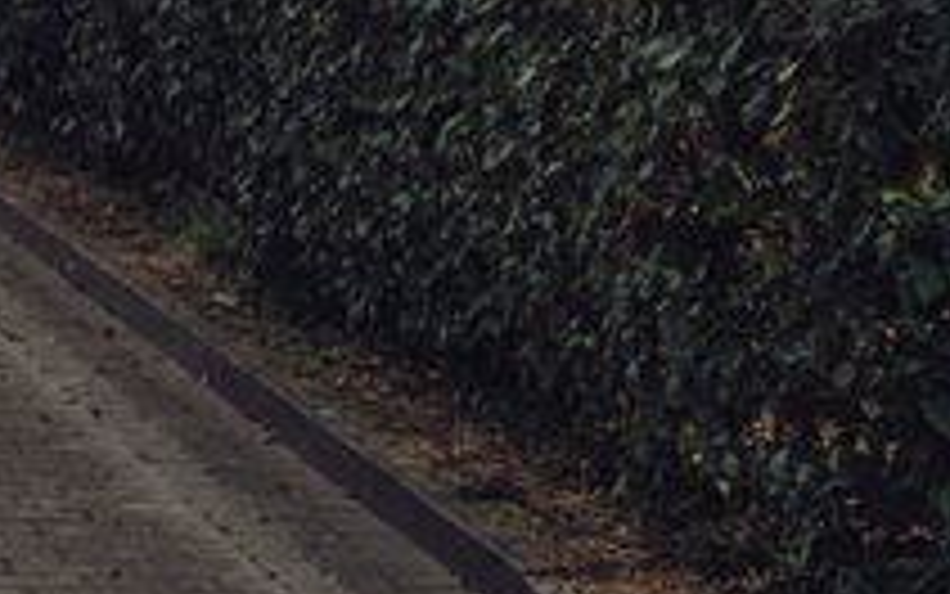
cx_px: -774
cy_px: -88
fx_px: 3833
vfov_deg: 8.8
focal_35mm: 148
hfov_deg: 12.8
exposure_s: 1/320
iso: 200
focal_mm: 40
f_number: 4.5
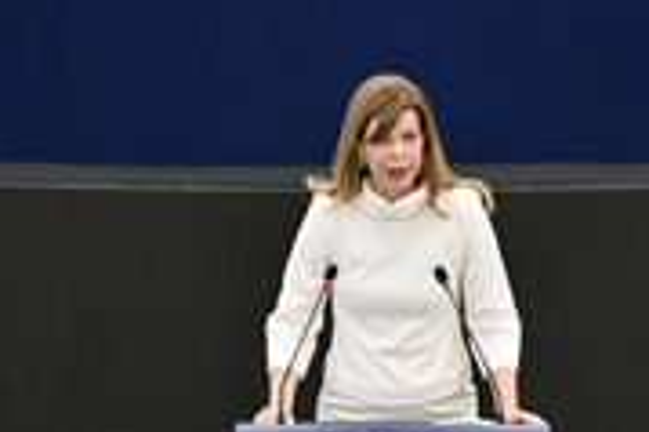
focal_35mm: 504
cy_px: 476
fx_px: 9077
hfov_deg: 4.1
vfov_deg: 2.7
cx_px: 399
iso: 1000
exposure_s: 1/320
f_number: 2.8
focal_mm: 200
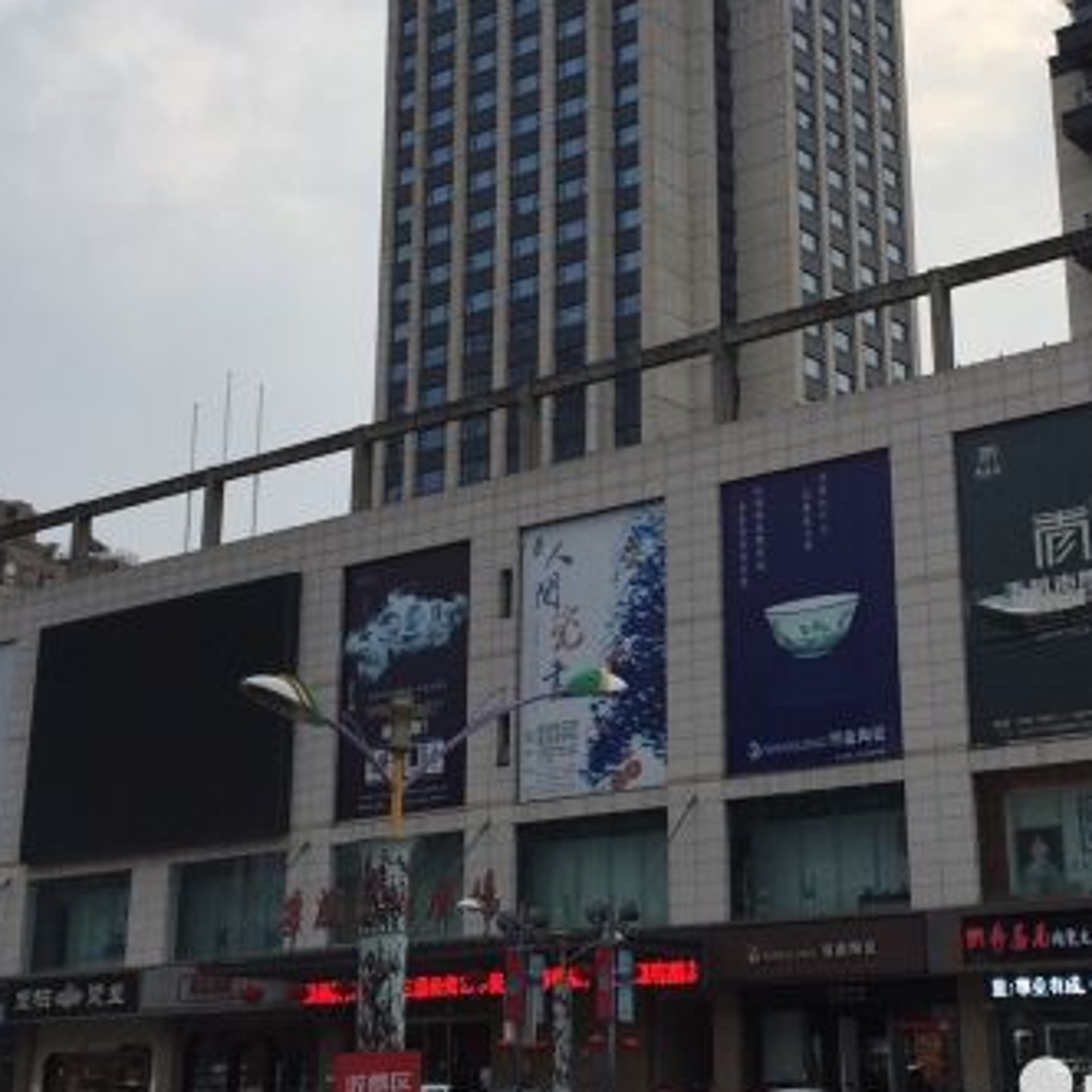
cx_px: 661
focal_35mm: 54
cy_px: 442
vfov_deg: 31.6
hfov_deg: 31.5
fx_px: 1927
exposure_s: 1/434
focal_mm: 4.15
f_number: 2.2
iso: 32
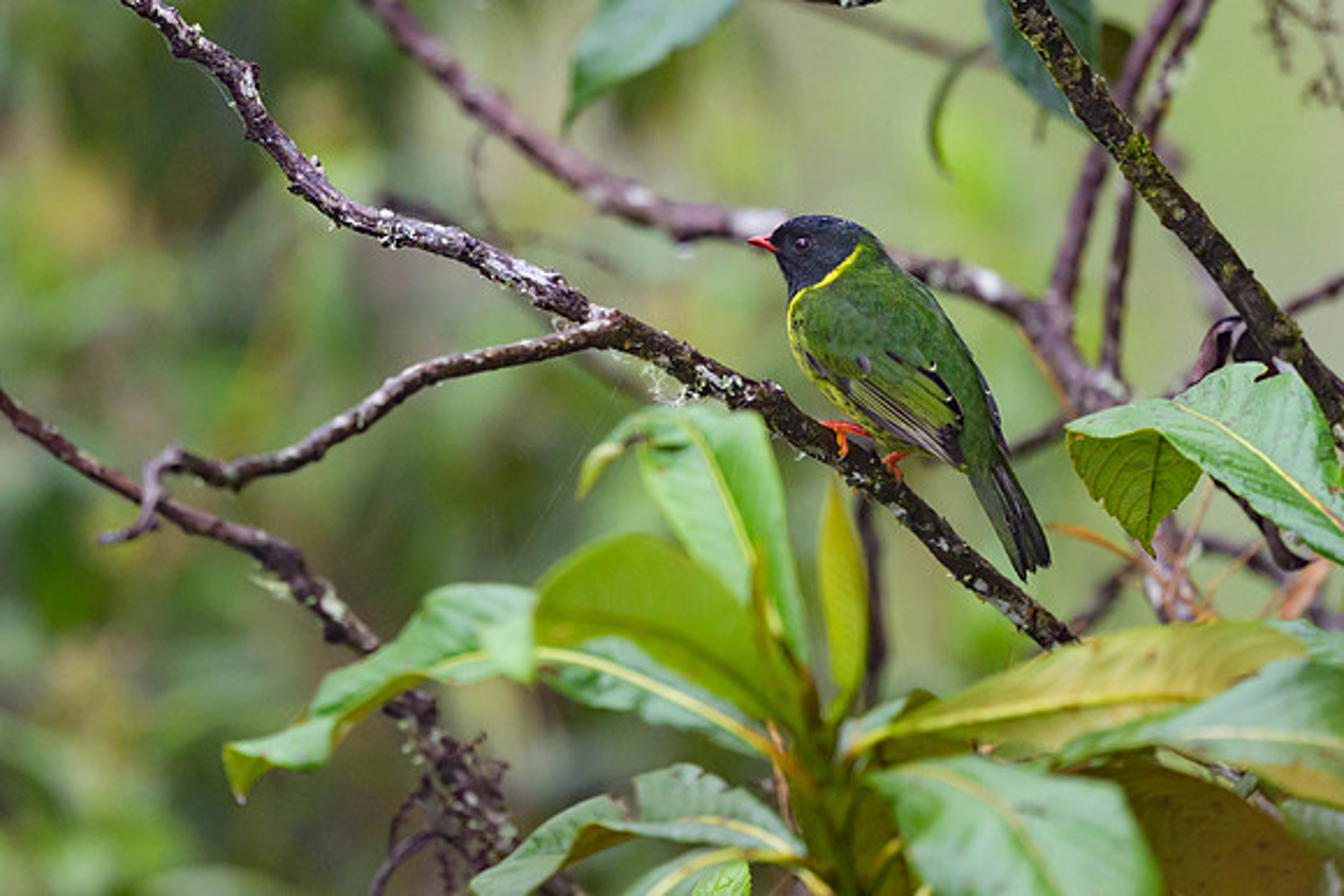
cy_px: 300
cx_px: 562
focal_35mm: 936
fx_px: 34967
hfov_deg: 2.2
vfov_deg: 1.5
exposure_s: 1/2000
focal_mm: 400
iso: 900
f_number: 2.8
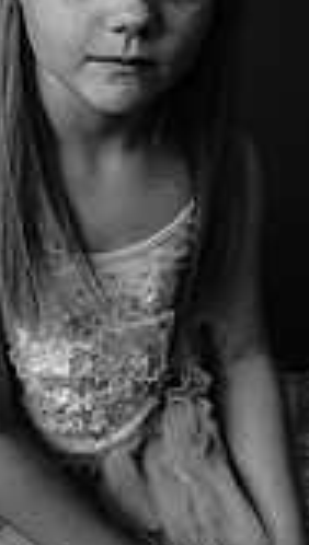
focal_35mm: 68
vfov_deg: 30.9
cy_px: 227
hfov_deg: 17.8
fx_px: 985
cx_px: 141
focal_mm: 24
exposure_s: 1/160
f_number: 2.8
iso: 100
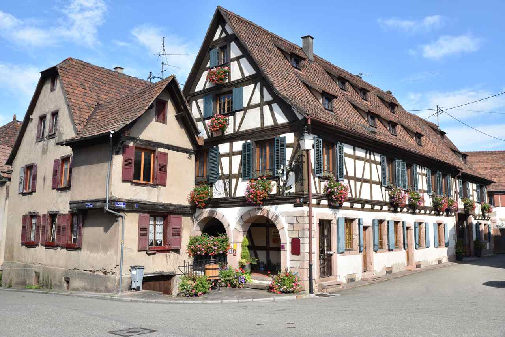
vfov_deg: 38.9
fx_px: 477
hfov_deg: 55.8
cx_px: 252
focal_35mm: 34
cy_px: 168
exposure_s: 1/125
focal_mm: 34
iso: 100
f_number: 9
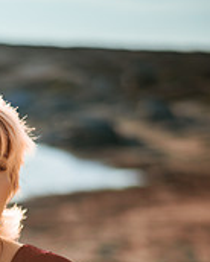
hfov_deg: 10.8
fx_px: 1101
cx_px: -9
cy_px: 321
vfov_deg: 13.2
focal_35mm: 142
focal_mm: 58
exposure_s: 1/8000
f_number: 1.4
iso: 100
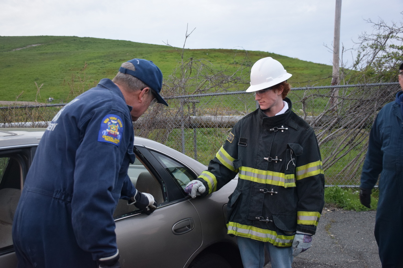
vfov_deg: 34.2
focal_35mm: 39
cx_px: 202
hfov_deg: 49.5
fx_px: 437
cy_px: 134
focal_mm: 26
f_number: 3.8
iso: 1000
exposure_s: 1/60
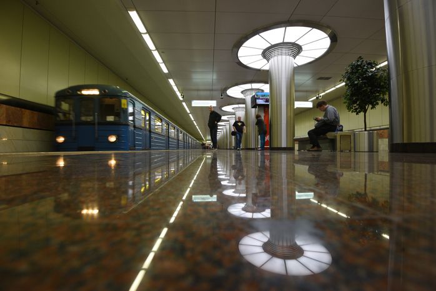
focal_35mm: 16
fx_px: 194
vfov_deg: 73.8
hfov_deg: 96.7
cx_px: 218
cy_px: 146
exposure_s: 1/60
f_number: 7.1
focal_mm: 16
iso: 1000
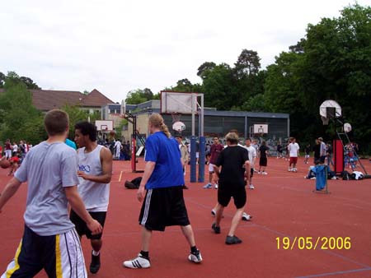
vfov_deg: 37.8
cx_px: 186
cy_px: 139
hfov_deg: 49.0
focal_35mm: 38
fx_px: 407
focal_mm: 8
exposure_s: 1/500
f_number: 4.8
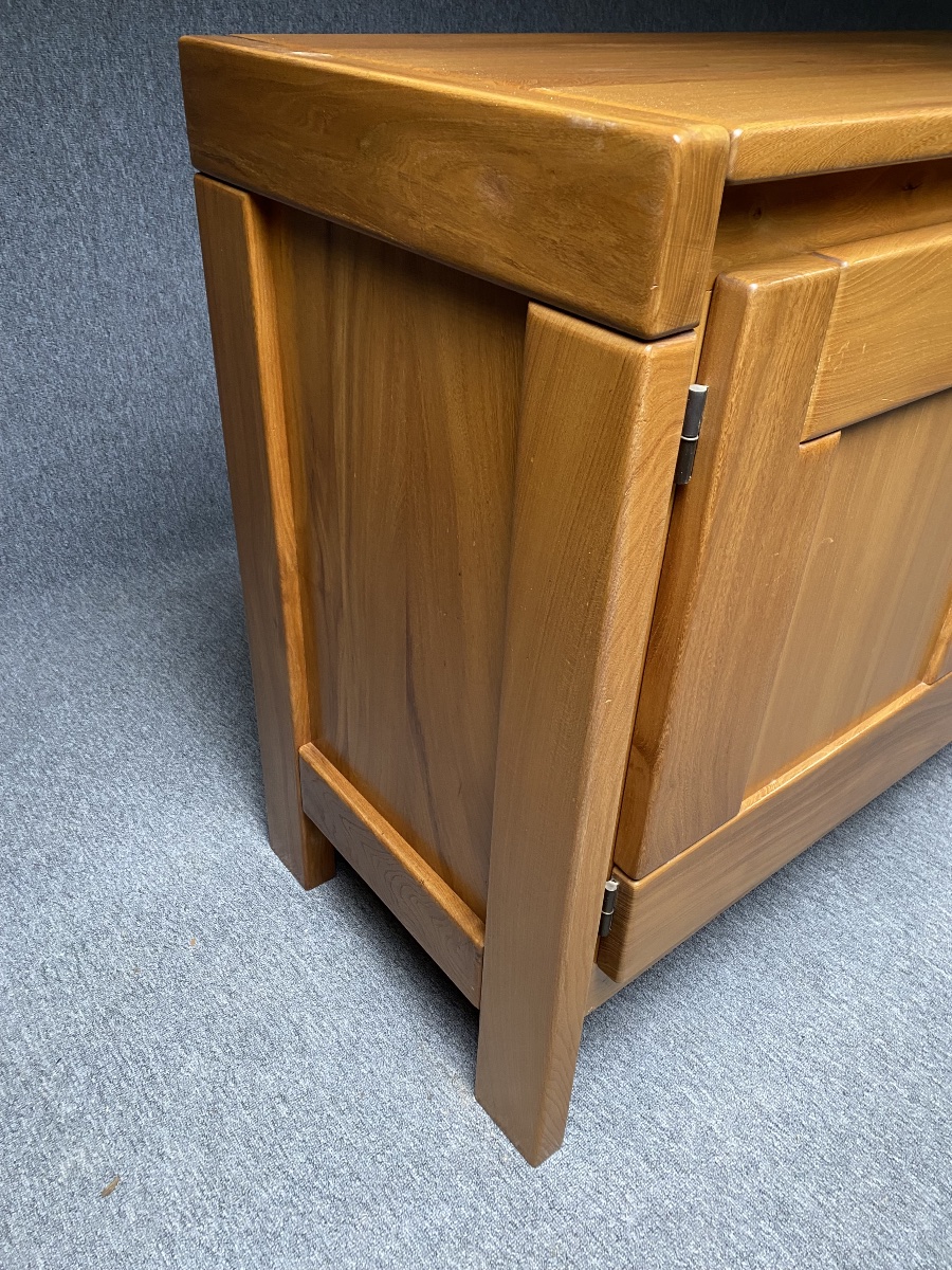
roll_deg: -1.1
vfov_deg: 67.3
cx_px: 476
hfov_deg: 53.1
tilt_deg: -32.8
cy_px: 635
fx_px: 953
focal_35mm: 26
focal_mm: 4.25
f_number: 1.8
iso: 250
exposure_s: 1/60
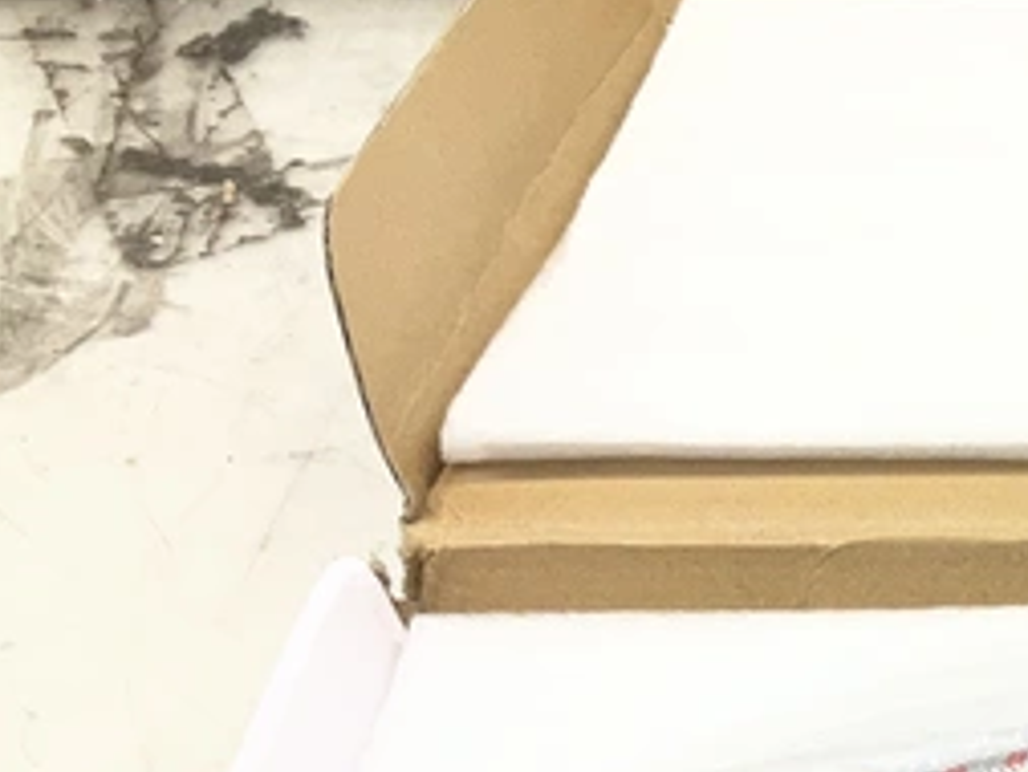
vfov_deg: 16.5
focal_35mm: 86
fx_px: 2555
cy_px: 928
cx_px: 1377
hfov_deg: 20.5
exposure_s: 1/120
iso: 25
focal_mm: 3
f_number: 1.8
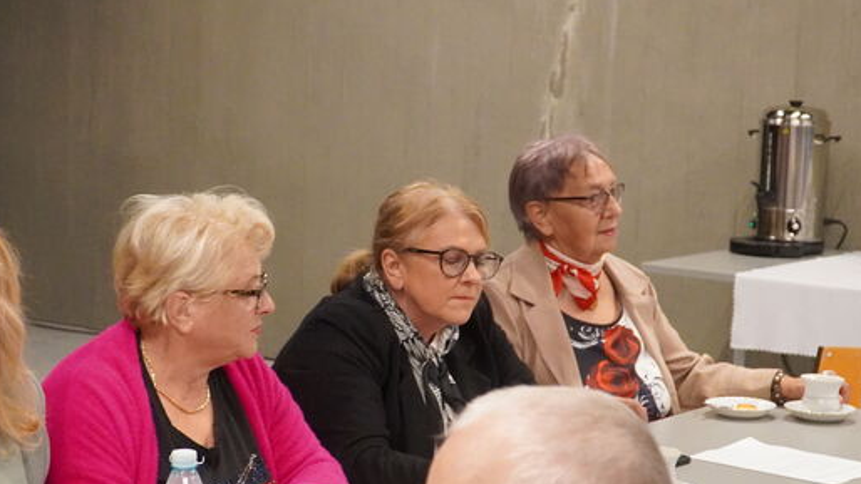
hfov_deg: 27.9
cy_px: 334
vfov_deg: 15.9
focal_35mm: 76
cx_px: 330
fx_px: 1731
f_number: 4
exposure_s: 1/160
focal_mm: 31
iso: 6400
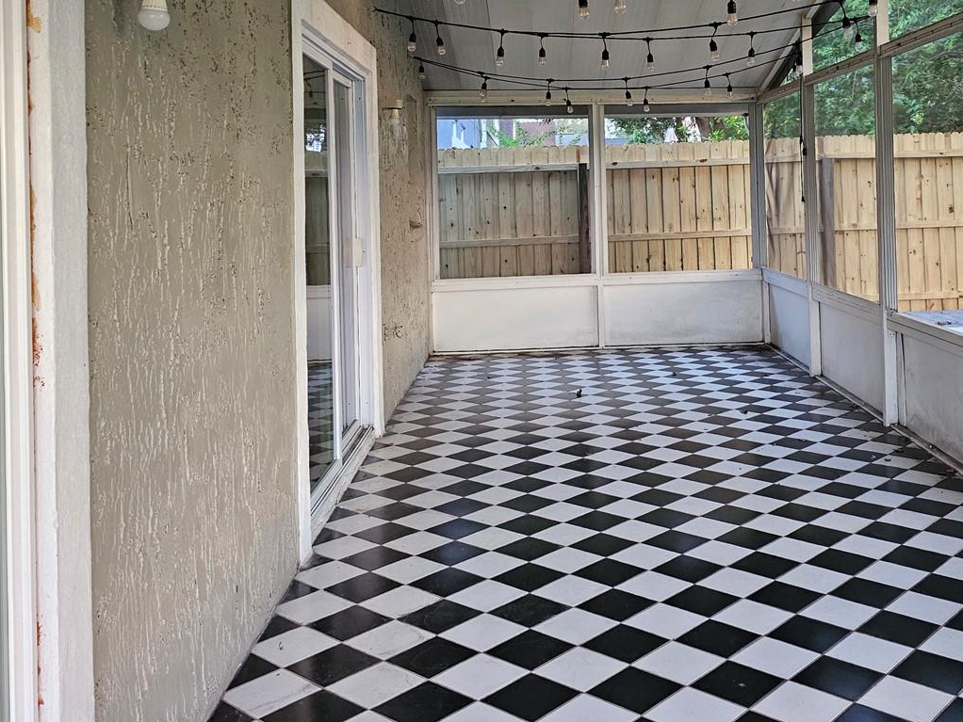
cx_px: 650
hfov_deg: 50.3
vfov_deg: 38.7
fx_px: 1002
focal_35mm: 36
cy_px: 188
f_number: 1.7
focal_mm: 6.3
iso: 1000
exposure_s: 1/120
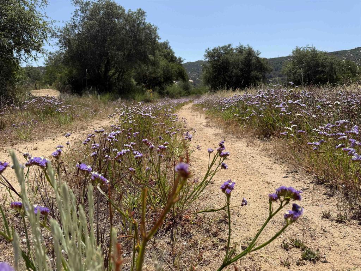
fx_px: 250
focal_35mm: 24
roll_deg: +0.5
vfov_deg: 56.8
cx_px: 180
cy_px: 136
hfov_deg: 71.6
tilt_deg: -9.8
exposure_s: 1/4405
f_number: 1.78
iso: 80
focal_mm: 6.76
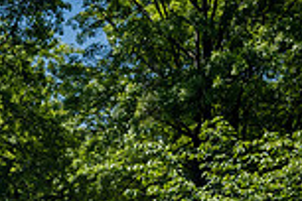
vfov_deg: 9.7
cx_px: -233
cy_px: 375
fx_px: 1116
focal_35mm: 133
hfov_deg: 13.8
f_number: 4
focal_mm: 35
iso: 200
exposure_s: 1/2500
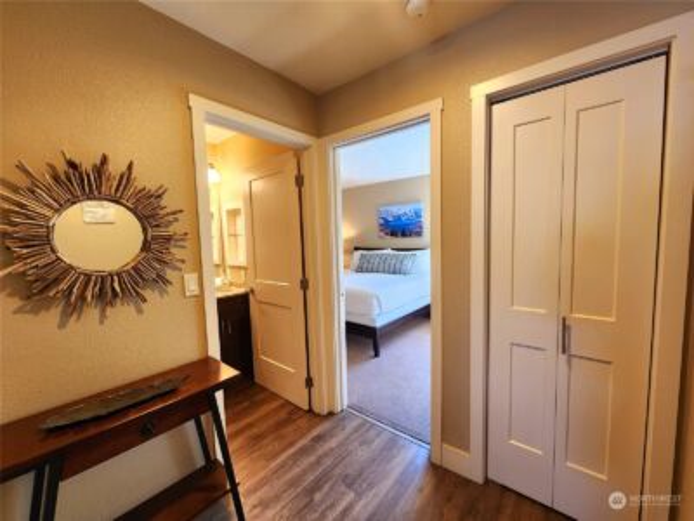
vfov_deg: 89.9
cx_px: 347
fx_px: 261
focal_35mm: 13
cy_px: 260
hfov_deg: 106.2
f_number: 2.2
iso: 250
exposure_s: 1/60.2
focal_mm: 2.2
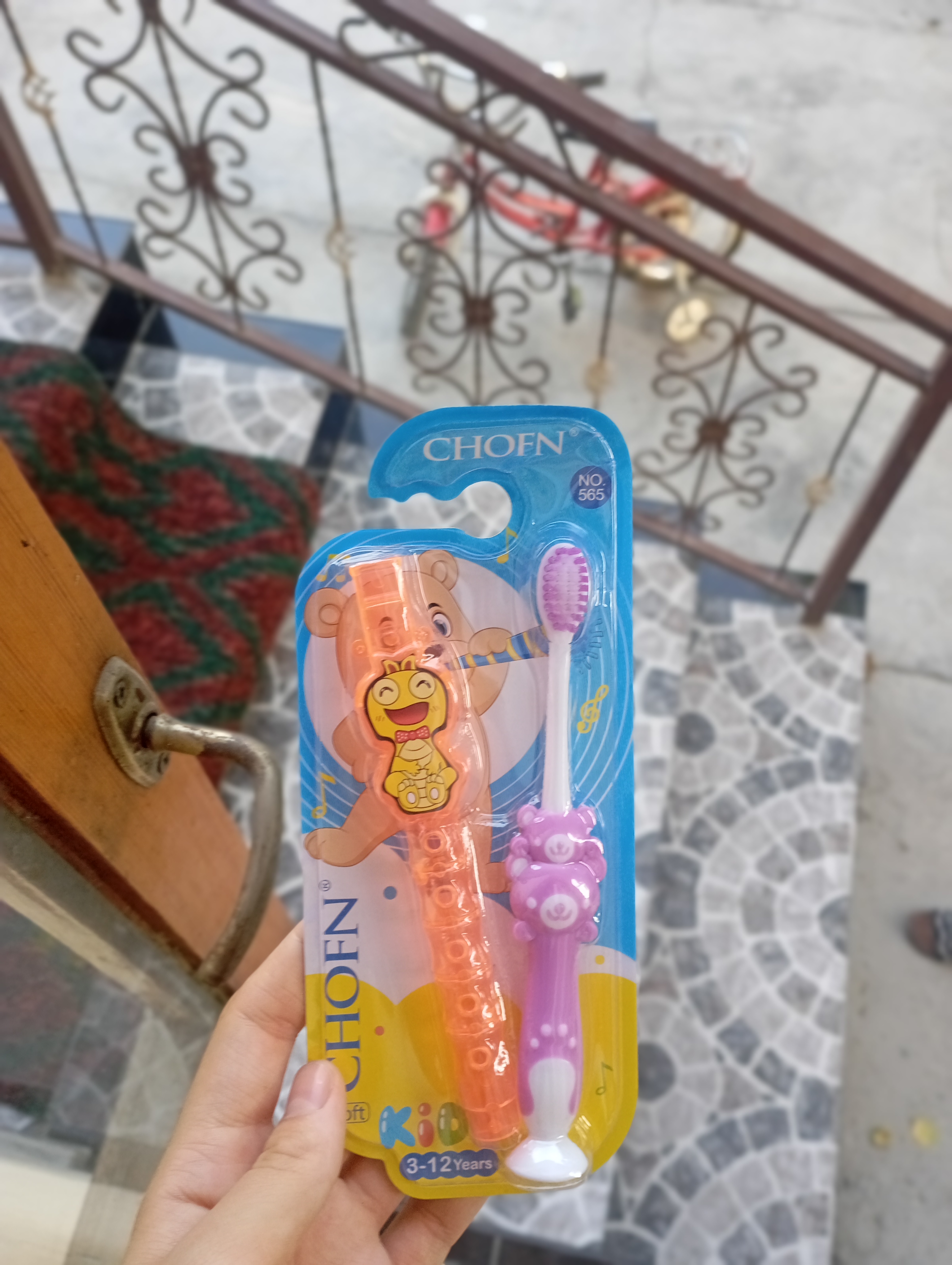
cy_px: 632
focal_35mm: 28
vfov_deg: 63.4
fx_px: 1024
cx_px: 476
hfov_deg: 49.9
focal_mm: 4.27
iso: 123
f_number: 1.8
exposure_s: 1/33.3
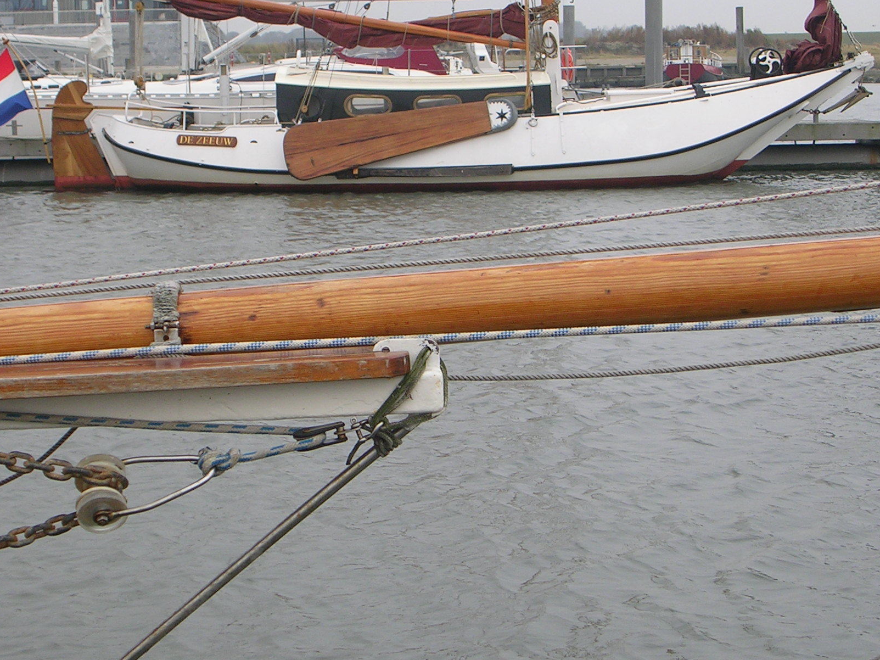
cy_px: 303
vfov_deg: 16.1
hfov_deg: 21.3
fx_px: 2339
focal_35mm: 92
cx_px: 434
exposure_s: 1/202
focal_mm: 10.9
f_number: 3.7
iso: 50
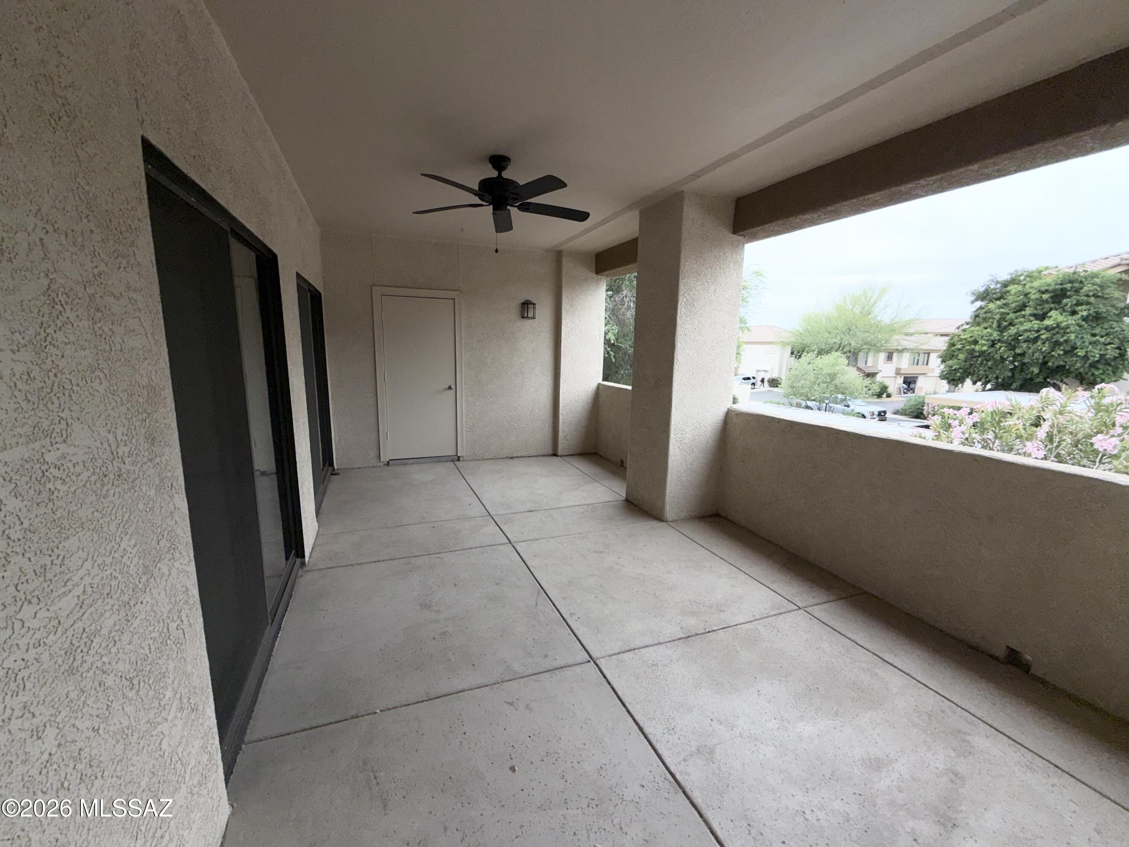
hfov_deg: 102.1
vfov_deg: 85.7
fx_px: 457
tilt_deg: -10.2
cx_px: 564
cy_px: 424
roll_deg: -0.4
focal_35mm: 14
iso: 16
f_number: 2.2
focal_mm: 2.22
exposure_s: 1/424
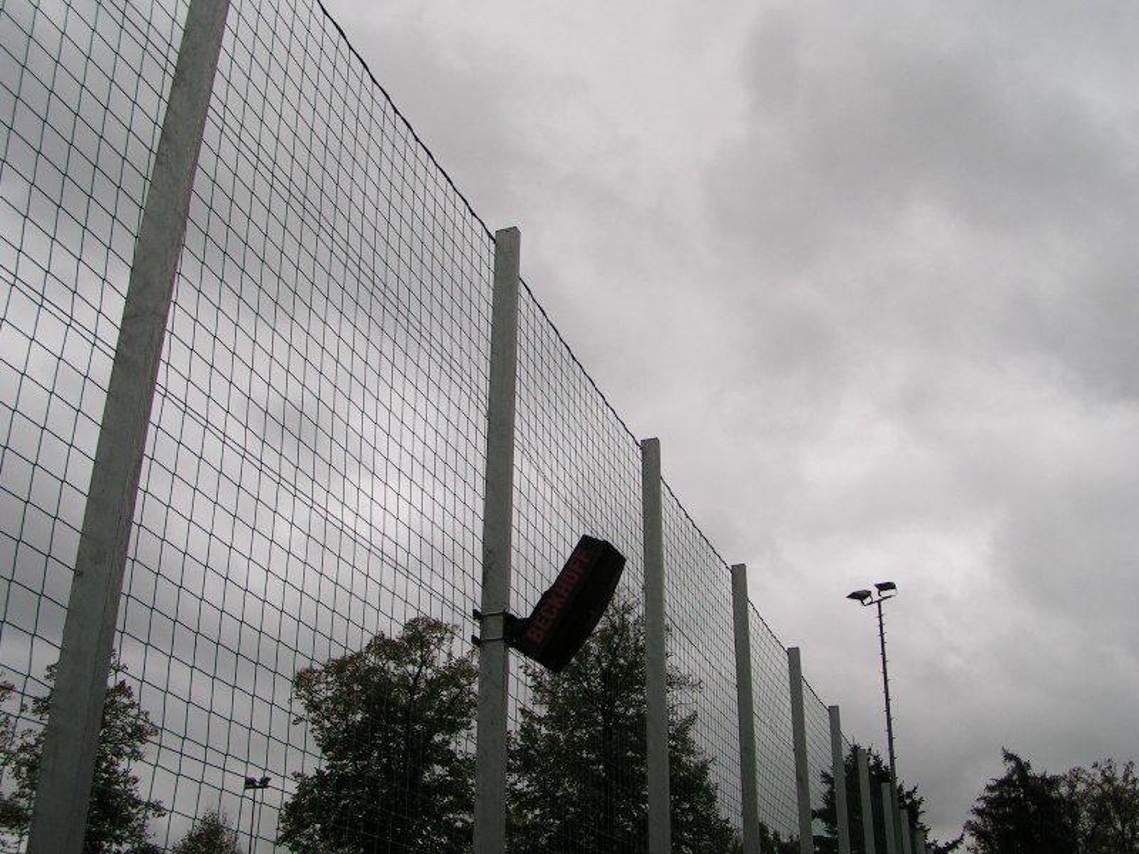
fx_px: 1250
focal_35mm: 38
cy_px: 427
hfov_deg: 49.0
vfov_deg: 37.7
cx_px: 570
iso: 50
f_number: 5.6
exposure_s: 1/160
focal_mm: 5.8
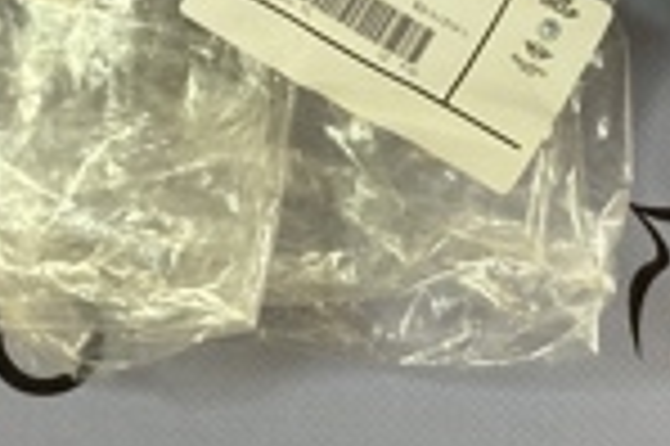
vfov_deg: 10.8
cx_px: 364
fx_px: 2324
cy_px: -2
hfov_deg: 16.4
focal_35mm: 125
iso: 200
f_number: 1.8
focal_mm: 3.99
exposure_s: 1/60
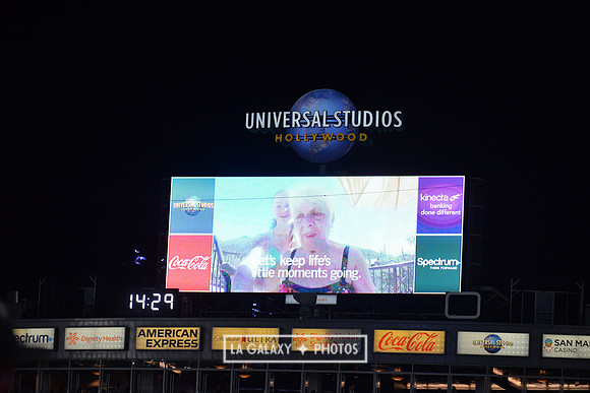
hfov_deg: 12.8
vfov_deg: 8.6
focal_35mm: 160
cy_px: 196
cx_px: 295
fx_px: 2623
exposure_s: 1/1000
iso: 1600
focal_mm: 160
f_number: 4
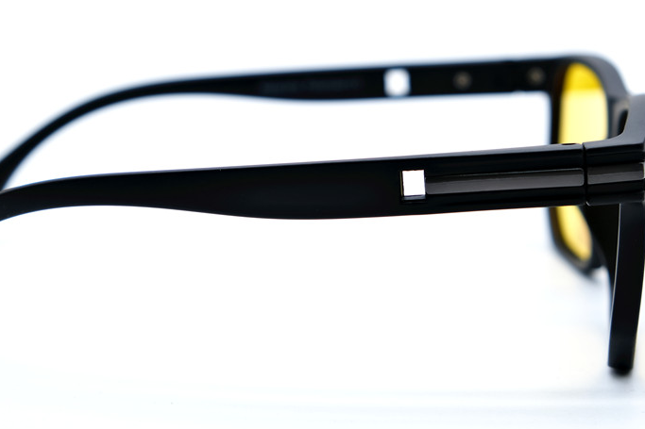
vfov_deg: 13.5
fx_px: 1809
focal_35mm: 101
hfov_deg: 20.2
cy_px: 184
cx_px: 265
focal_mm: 46.3
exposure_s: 1/140
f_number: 5.6
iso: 160
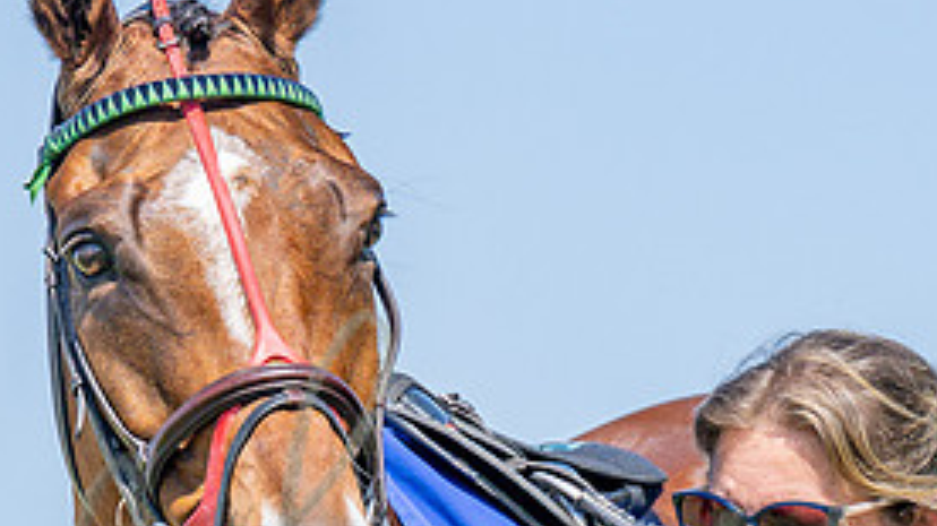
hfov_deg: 3.8
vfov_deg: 2.1
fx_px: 14256
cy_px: 418
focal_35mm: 574
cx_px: 111
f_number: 4
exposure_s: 1/2000
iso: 200
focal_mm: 120
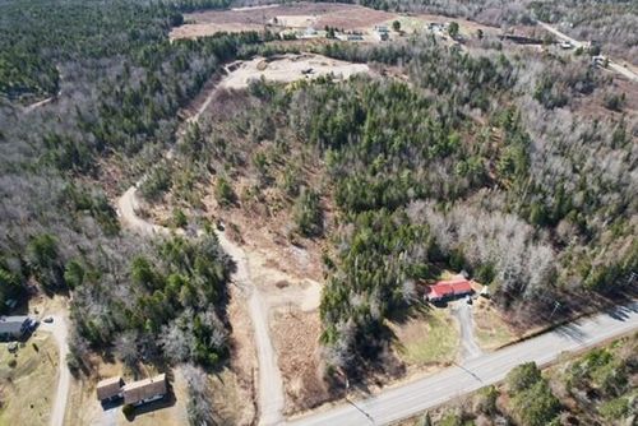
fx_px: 390
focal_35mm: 22
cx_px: 319
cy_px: 213
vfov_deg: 57.3
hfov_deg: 78.5
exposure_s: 1/500
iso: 100
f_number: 2.8
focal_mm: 8.38
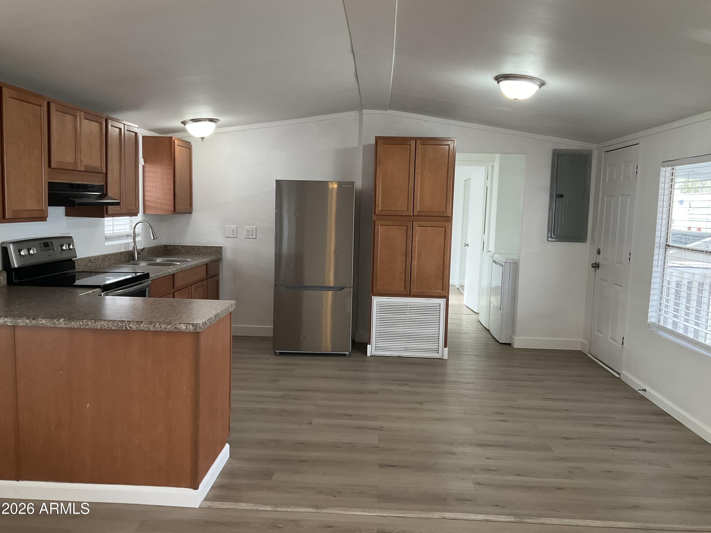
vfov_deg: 48.2
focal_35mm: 29
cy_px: 266
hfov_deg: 61.7
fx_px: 596
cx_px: 356
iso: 80
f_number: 1.8
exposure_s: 1/60
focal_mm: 3
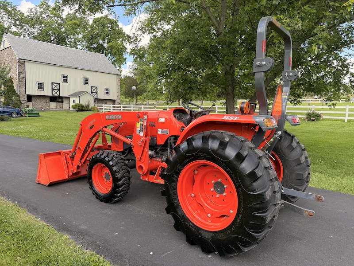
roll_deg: -4.0
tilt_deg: -2.9
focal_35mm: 24
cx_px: 177
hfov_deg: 71.6
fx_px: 245
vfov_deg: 56.8
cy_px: 133
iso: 100
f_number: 1.78
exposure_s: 1/878
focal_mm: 6.76
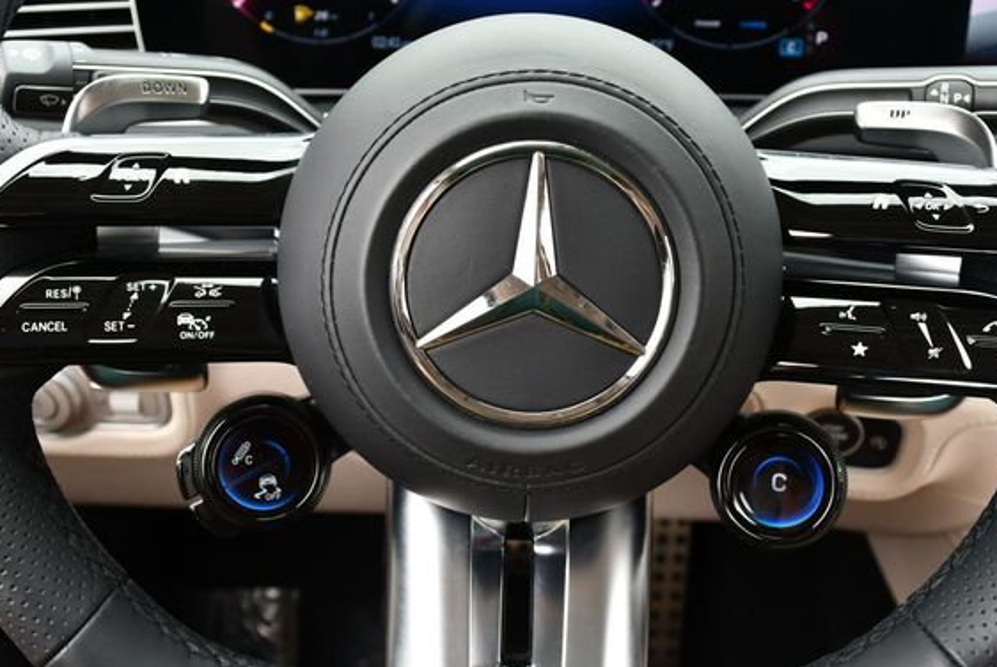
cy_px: 289
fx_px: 1137
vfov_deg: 32.7
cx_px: 498
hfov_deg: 47.4
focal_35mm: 41
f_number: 5
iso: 400
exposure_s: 1/250
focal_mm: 18
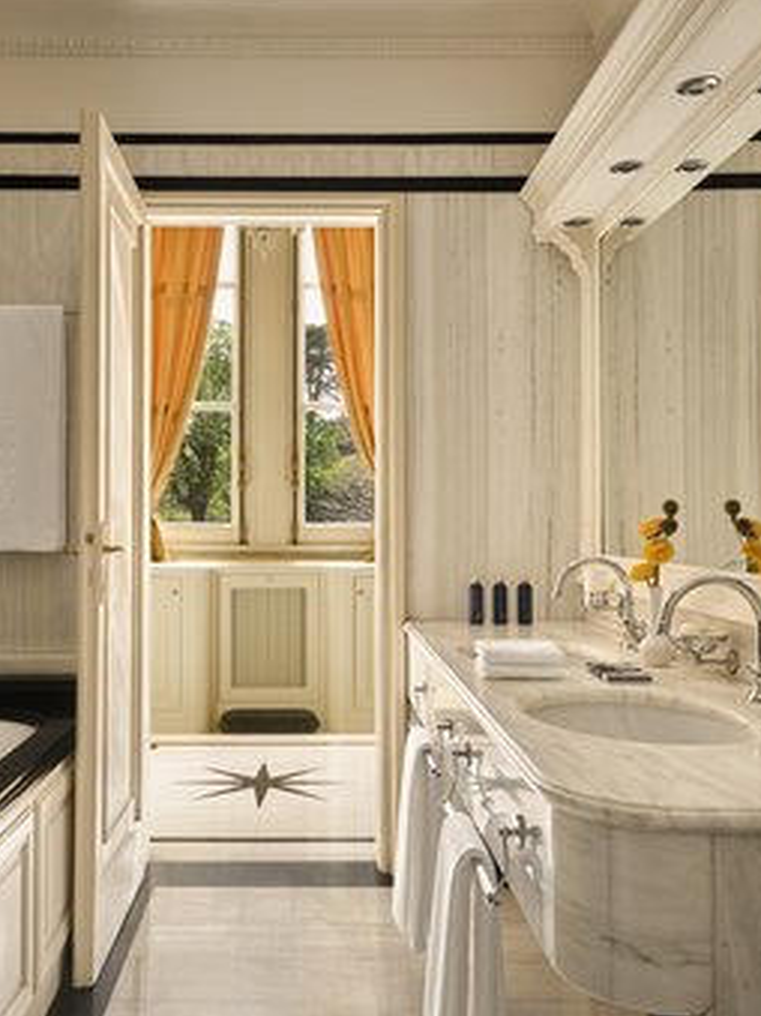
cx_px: 303
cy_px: 527
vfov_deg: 54.0
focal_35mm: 34
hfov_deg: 41.6
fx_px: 997
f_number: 16
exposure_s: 1/2
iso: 400
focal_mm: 30
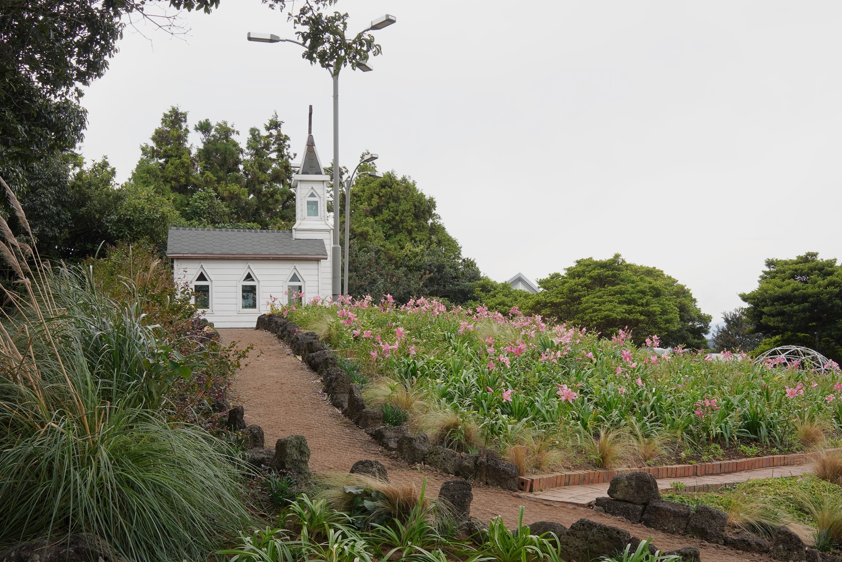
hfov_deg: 54.4
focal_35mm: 35
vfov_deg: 37.9
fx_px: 819
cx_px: 421
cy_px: 281
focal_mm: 35
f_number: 11
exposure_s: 1/100
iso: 400
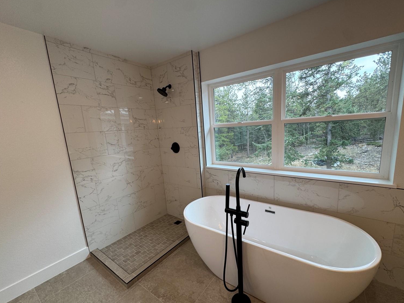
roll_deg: +3.5
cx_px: 215
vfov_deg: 81.7
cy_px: 159
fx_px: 175
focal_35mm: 15
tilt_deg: -11.5
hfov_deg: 98.0
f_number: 2.2
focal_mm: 2.22
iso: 80
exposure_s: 1/120
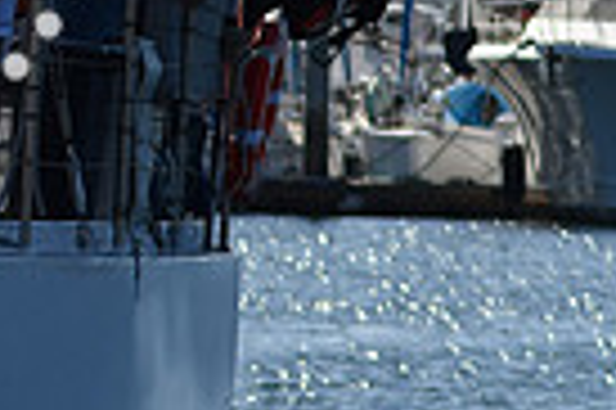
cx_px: -297
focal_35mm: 919
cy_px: -219
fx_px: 15706
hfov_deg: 2.2
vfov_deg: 1.5
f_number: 7.1
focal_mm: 145
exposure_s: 1/1600
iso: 200
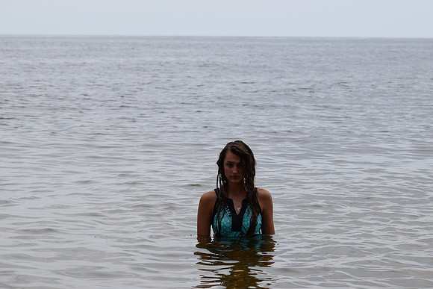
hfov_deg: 14.4
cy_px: 144
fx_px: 1714
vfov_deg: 9.6
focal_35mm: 142
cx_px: 216
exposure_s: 1/250
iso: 200
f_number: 8
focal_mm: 95
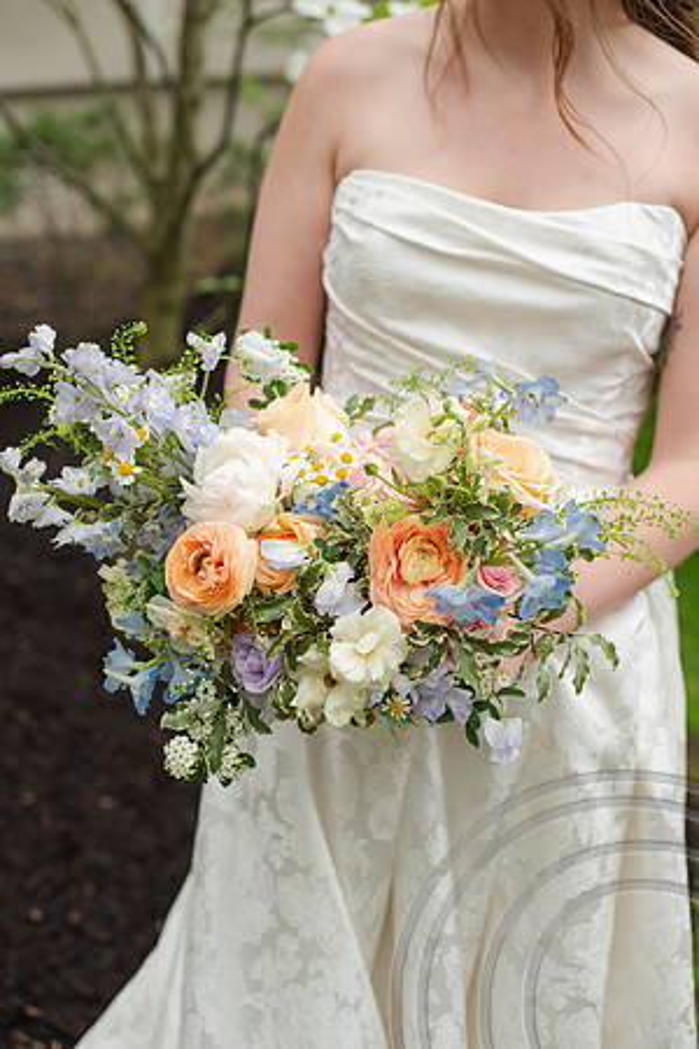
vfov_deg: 39.6
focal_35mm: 50
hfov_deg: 27.0
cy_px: 524
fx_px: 1456
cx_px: 350
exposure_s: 1/400
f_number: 3.5
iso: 100
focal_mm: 50
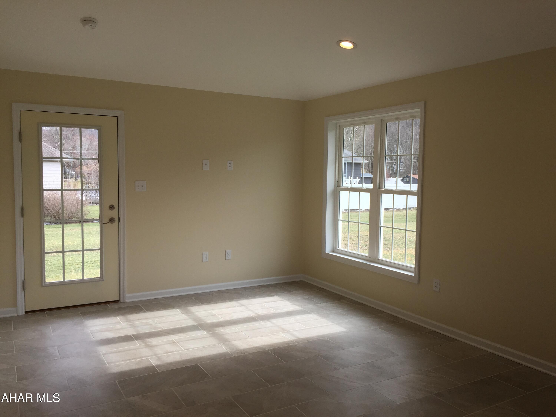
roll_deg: -1.9
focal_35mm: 29
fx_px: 466
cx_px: 278
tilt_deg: -4.7
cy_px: 208
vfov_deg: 48.2
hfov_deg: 61.7
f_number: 2.2
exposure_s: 1/311
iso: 32
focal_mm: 4.15
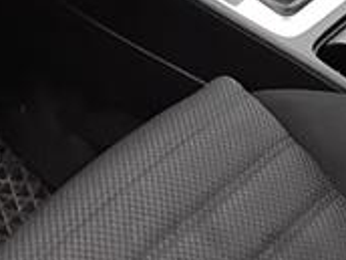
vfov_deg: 13.1
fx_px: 1040
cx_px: 50
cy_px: -177
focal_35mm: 104
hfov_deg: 18.6
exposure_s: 1/50
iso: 200
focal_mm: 2.91
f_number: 1.9
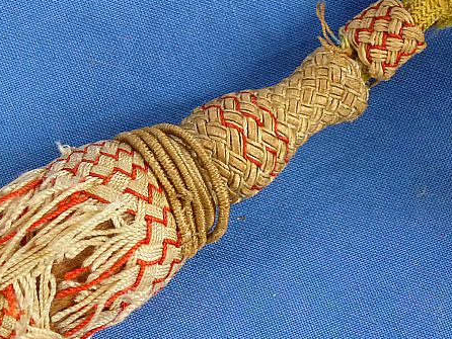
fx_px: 1920
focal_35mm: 147
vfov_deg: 10.1
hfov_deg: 13.4
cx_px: 279
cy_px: 149
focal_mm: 14.8
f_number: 4.8
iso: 400
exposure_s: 1/60
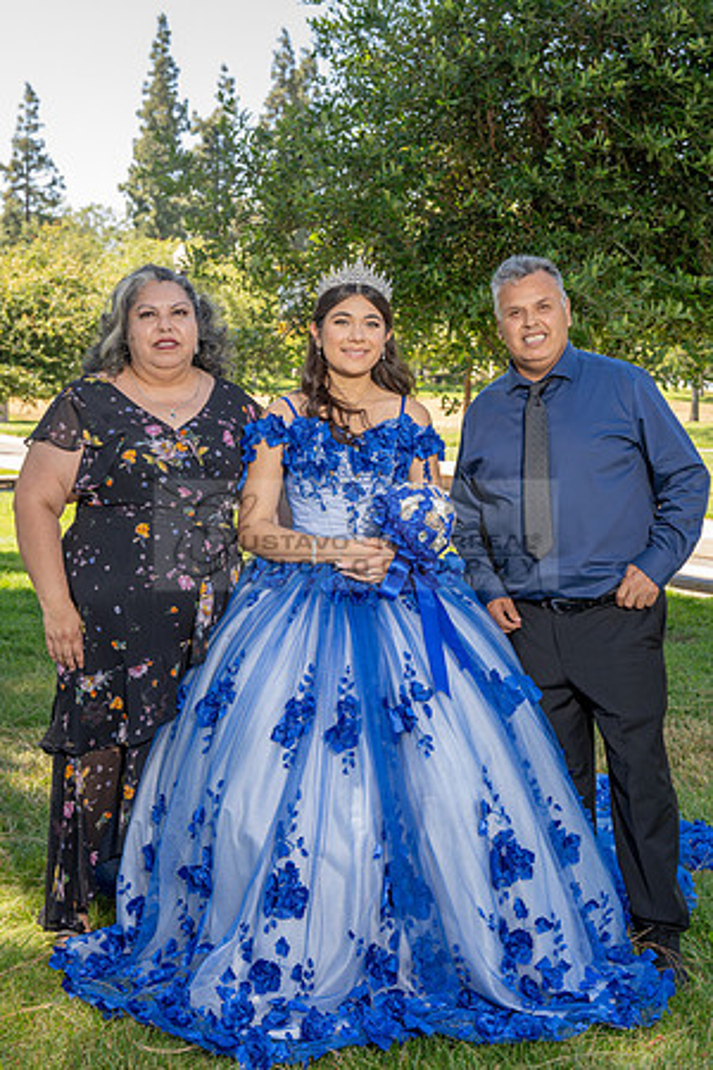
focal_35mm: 54
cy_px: 535
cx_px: 343
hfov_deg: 24.9
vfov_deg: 36.6
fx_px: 1617
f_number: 5
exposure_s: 1/125
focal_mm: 36.3
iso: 80
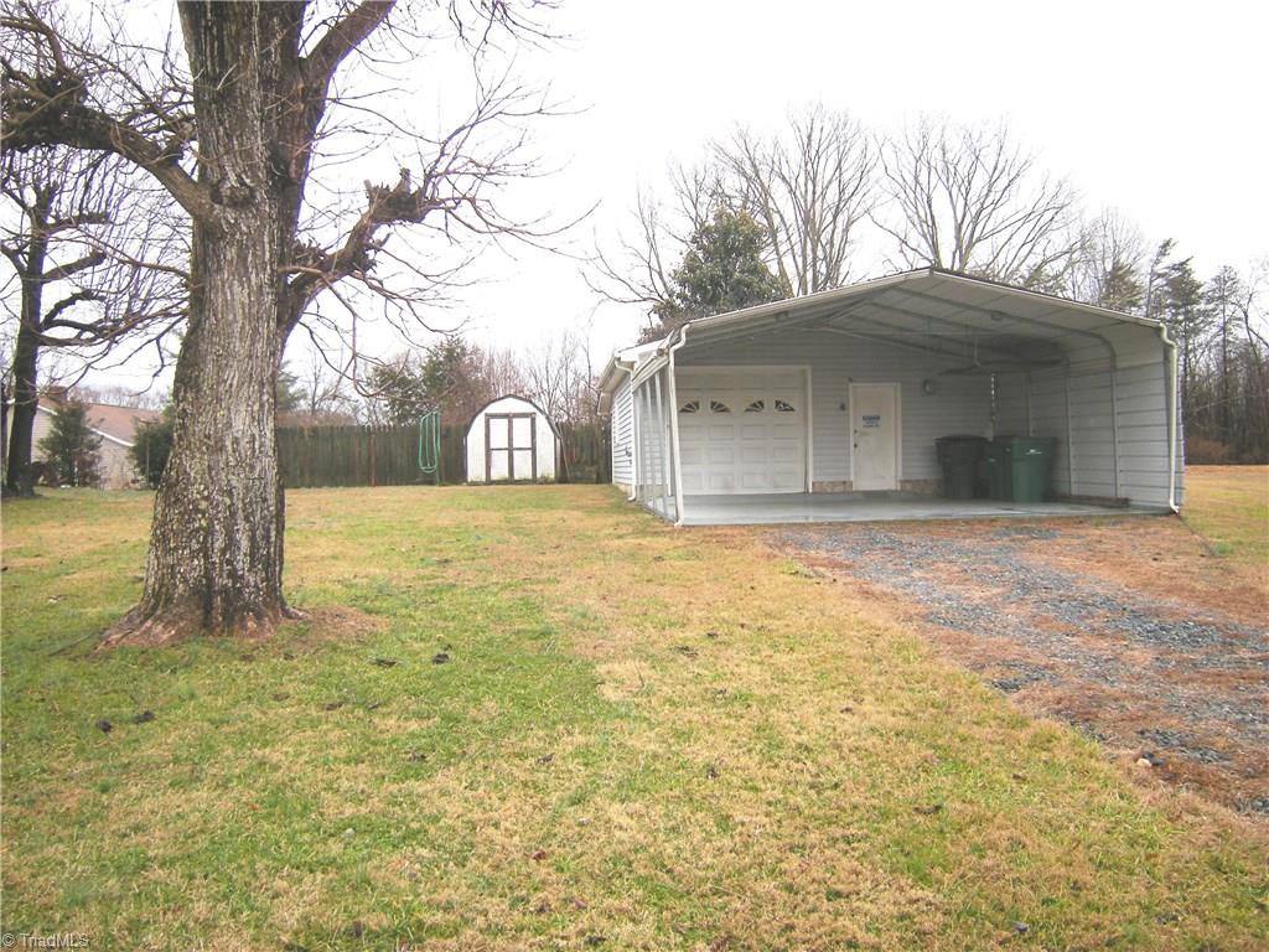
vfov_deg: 49.7
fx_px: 1026
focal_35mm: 28
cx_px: 634
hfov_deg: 63.4
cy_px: 476
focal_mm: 4.7
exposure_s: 1/93
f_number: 2.8
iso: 64
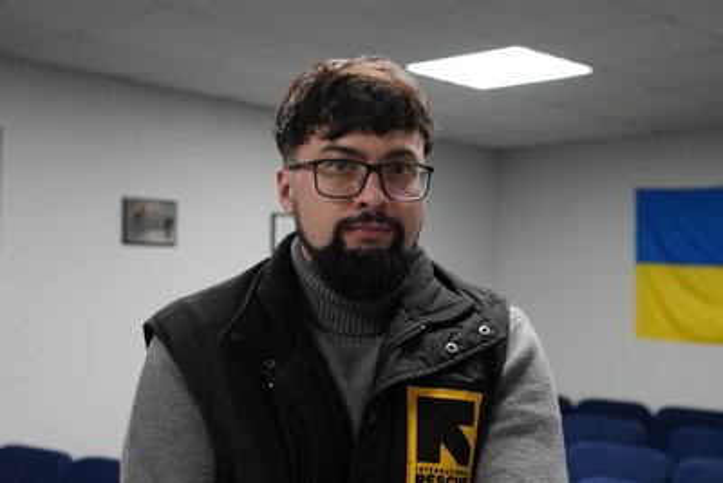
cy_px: 242
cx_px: 362
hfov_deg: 37.5
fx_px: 1065
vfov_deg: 25.5
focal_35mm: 53
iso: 1000
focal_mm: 53
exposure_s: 1/50
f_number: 5
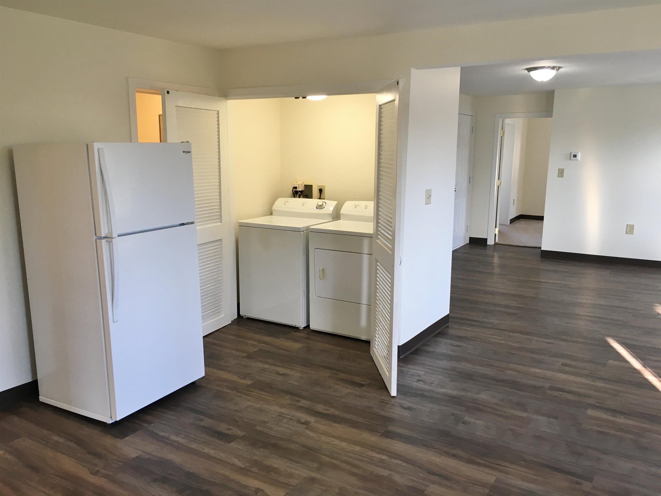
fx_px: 554
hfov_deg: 61.7
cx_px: 330
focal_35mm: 29
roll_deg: -0.5
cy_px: 248
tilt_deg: -10.2
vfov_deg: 48.2
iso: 32
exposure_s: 1/30
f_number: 2.2
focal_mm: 4.15
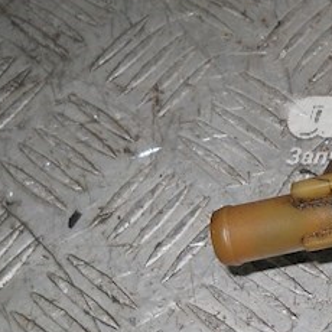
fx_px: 1096
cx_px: 452
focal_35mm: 101
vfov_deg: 17.2
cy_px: 115
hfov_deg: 16.2
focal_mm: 6.72
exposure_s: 1/30
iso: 80
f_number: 5.5
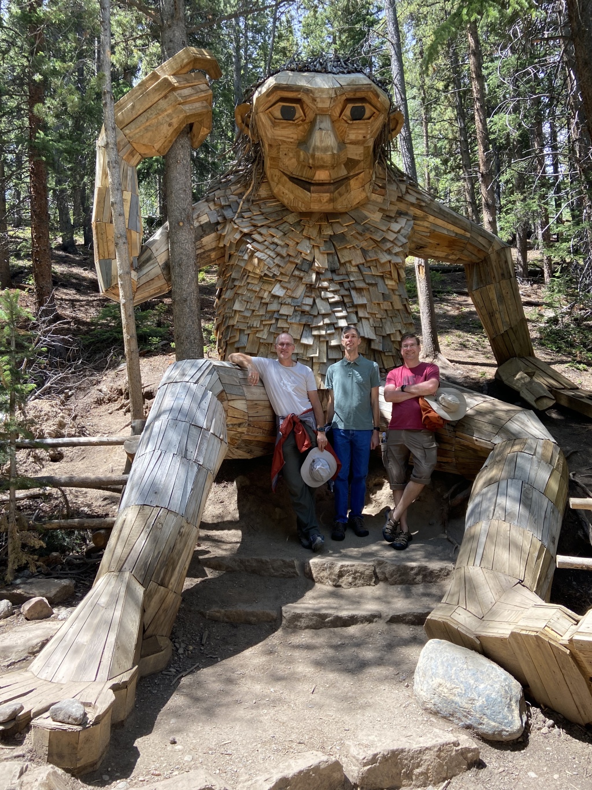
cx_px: 296
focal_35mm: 26
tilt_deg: +3.8
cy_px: 395
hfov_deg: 53.1
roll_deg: +0.0
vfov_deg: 67.3
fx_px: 593
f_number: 1.8
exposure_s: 1/471
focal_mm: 4.25
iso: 32
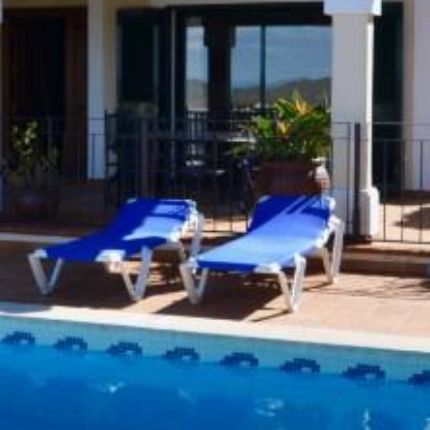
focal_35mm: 88
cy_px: 116
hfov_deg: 19.2
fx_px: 1236
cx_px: 12
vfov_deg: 19.6
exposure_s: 1/250
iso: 140
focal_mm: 15
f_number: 8
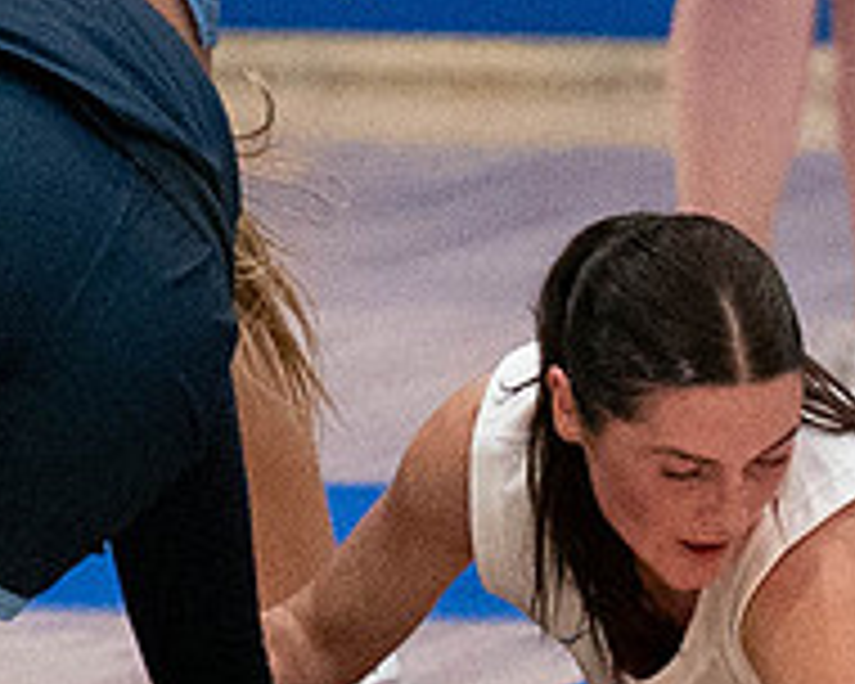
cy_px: 628
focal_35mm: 1444
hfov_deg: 1.3
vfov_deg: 1.1
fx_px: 36540
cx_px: 1113
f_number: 2.8
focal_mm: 147
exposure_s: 1/1000
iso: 3200
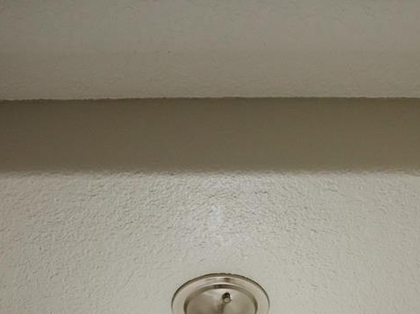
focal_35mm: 84
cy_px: 525
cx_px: 232
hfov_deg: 23.2
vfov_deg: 15.5
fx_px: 1021
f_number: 1.8
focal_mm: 23
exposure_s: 1/800
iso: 200
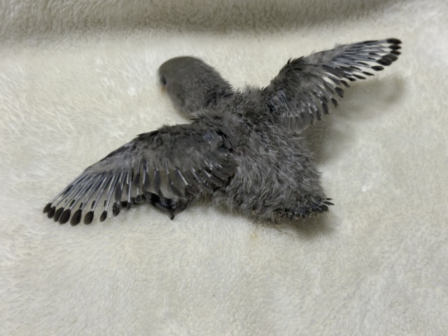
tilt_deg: -50.9
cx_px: 224
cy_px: 168
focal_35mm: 52
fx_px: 673
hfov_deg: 36.8
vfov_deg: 28.0
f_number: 1.6
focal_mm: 5.96
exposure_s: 1/33
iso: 125
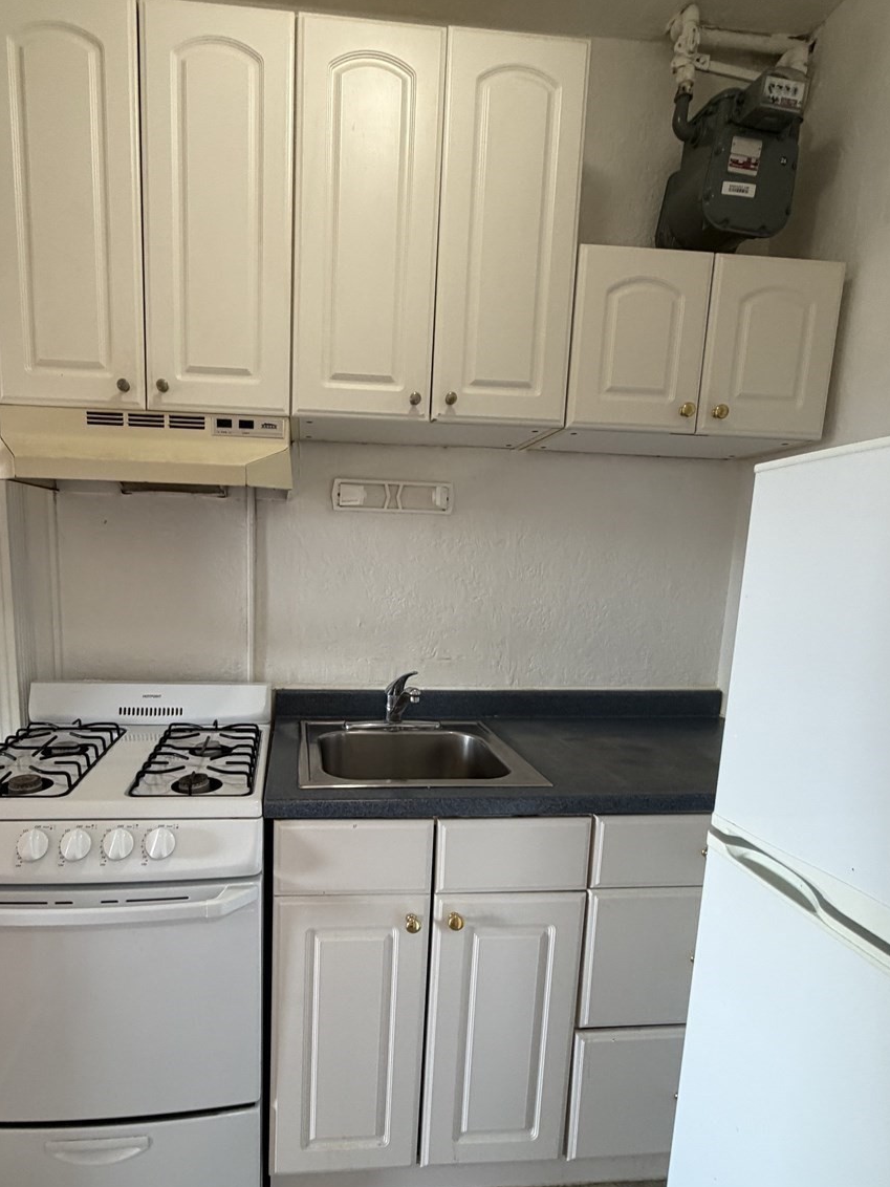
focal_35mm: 19
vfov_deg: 84.3
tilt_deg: -8.4
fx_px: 651
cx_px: 350
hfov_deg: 67.9
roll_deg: -1.3
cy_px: 665
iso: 200
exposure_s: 1/60
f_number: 2.2
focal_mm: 2.22
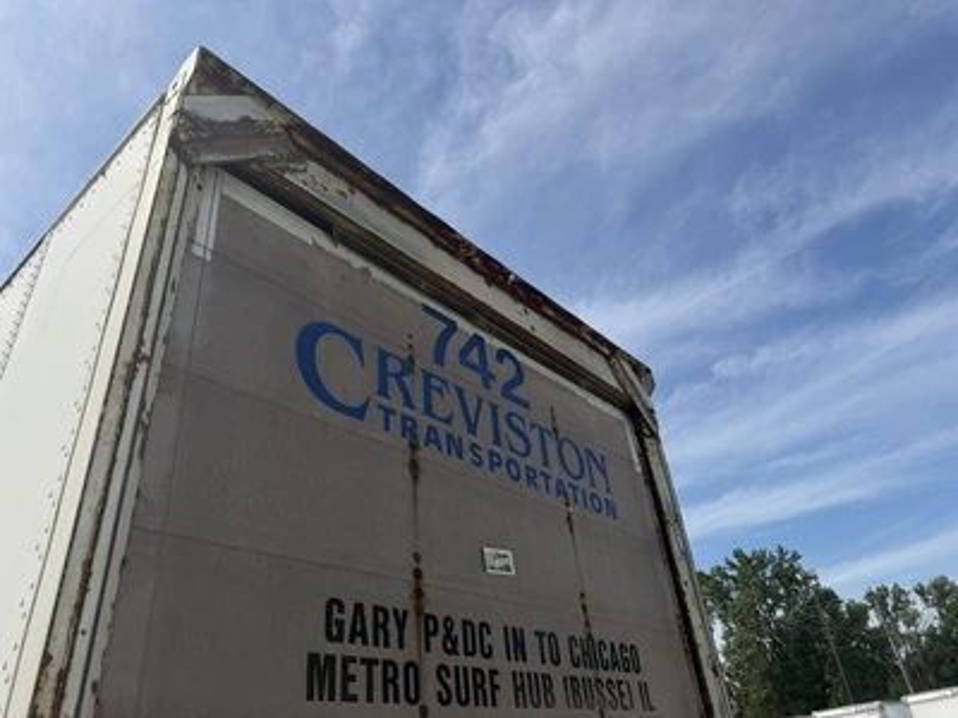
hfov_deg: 71.6
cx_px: 479
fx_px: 664
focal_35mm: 24
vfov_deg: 56.8
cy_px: 359
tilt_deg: +35.5
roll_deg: +7.3
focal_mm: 6.76
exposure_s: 1/4405
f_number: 1.78
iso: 80
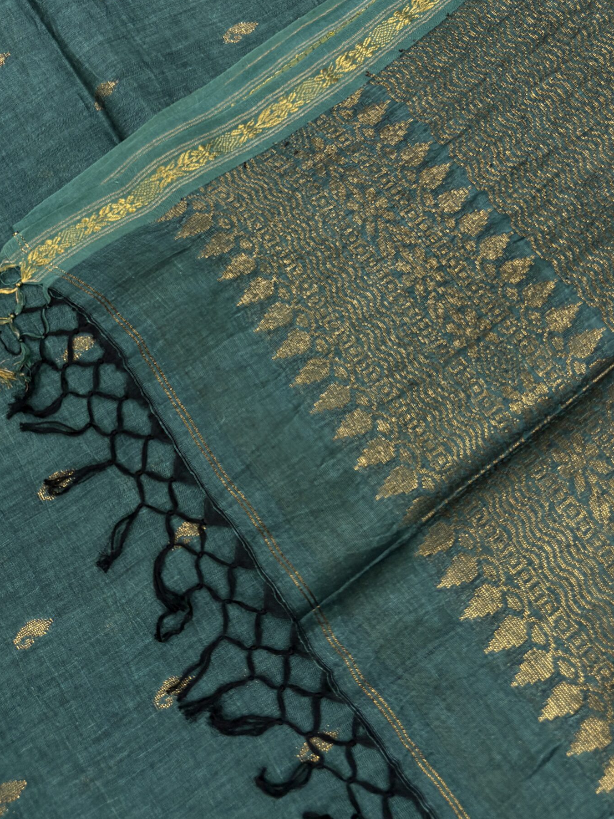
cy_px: 316
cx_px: 245
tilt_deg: -73.7
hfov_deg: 38.5
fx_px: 875
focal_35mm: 37
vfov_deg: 49.7
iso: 64
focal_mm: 5.96
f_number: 1.6
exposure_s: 1/100
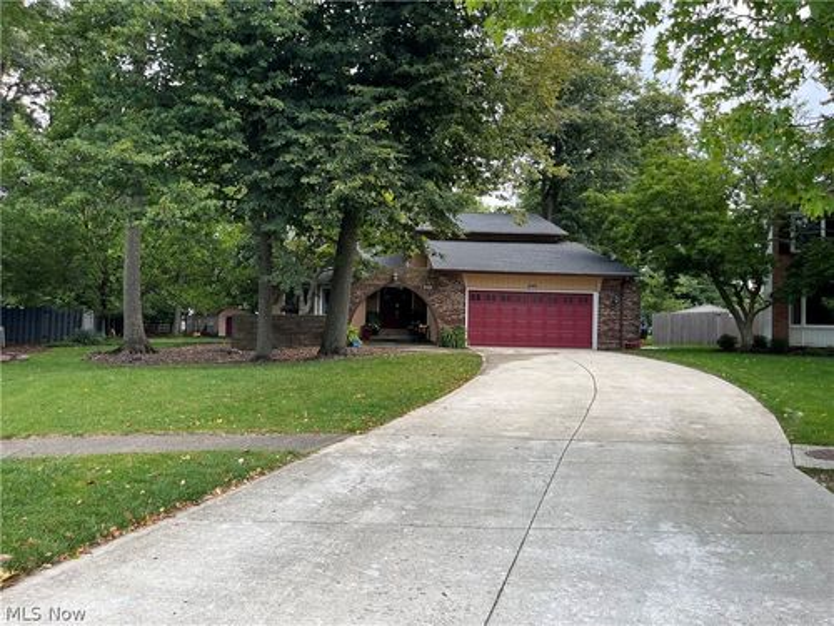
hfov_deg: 67.3
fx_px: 626
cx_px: 417
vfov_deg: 53.1
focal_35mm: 26
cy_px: 313
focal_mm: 5.1
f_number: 1.6
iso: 50
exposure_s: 1/457
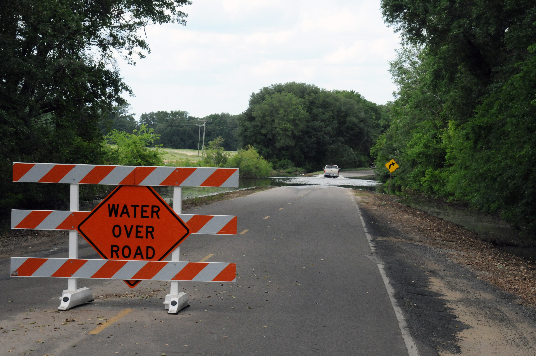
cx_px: 268
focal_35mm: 120
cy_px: 178
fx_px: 1784
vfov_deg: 11.4
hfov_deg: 17.1
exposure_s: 1/640
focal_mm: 80
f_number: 13
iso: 1250
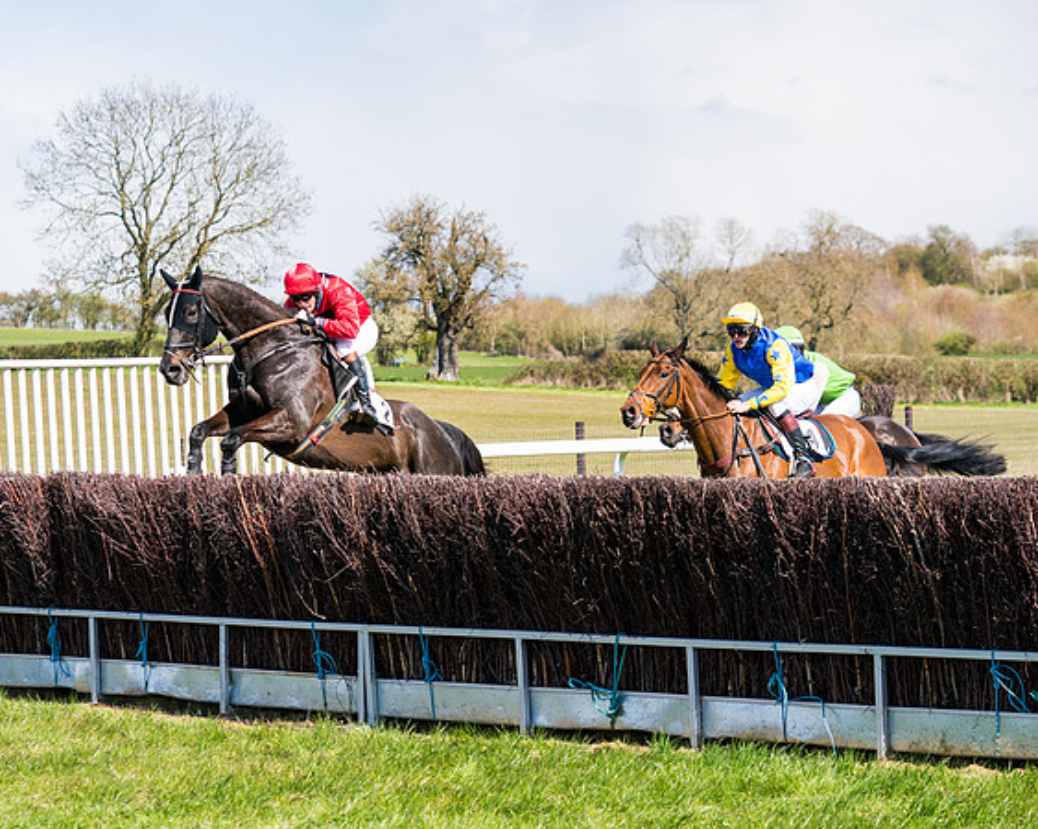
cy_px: 434
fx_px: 3436
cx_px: 499
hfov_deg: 17.2
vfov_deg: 13.8
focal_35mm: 112
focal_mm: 79
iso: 400
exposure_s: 1/2500
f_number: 4
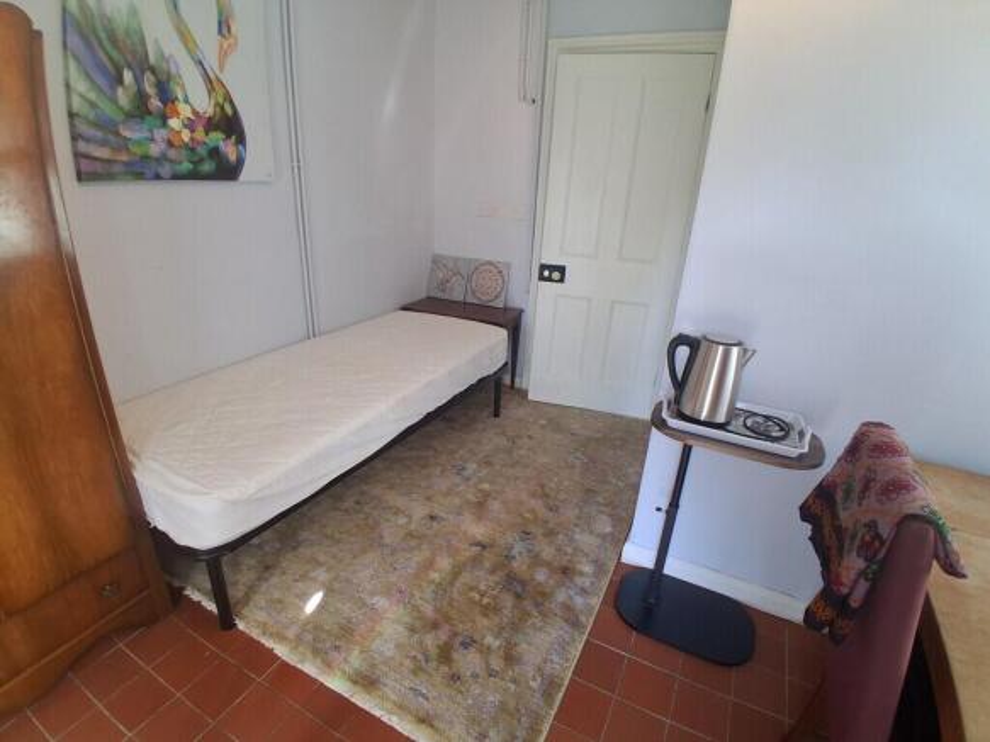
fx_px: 486
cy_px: 371
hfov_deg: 91.0
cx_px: 495
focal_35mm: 17
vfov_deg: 74.7
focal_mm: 1.4
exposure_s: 1/50
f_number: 2.2
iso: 125
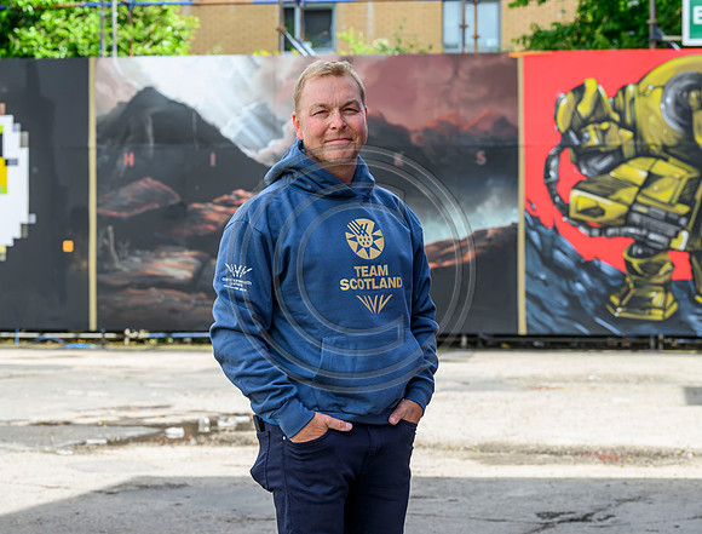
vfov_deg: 15.7
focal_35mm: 95
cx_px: 348
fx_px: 1934
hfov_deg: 20.6
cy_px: 250
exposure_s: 1/250
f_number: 5.6
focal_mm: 77
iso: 250
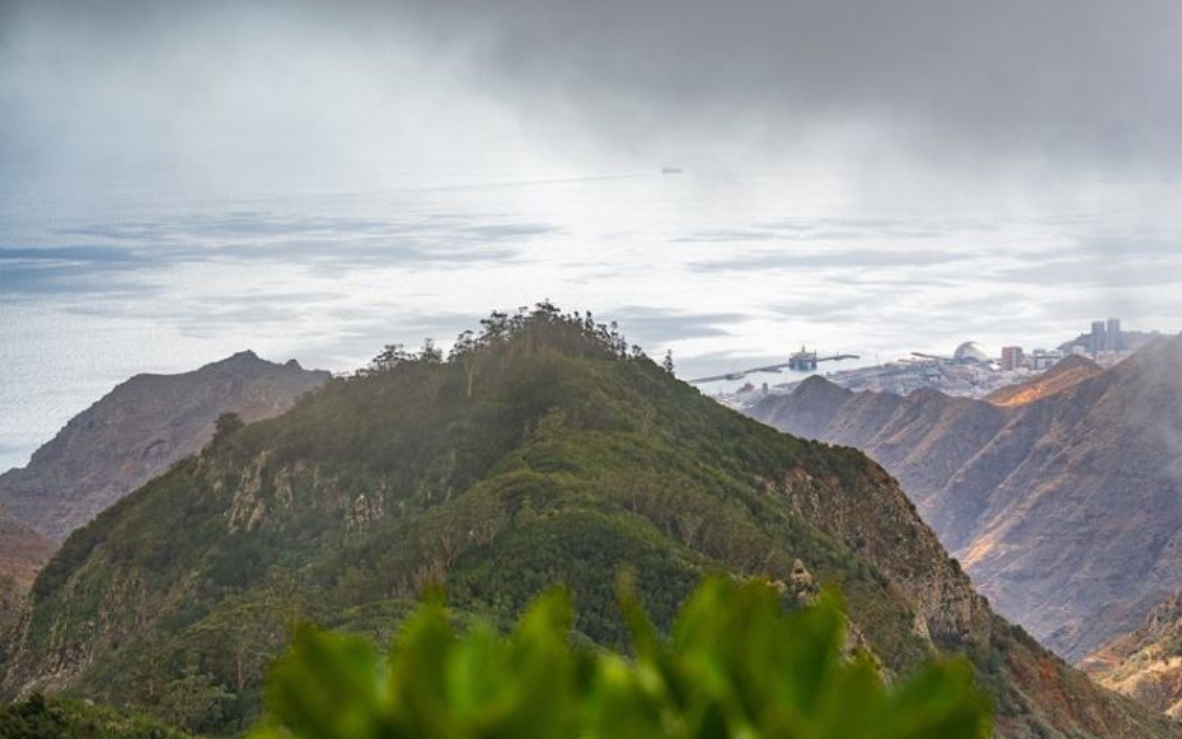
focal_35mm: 86
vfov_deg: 15.2
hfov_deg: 23.8
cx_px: 904
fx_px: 2771
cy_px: 481
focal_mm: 55
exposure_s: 1/1600
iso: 200
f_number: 4.5
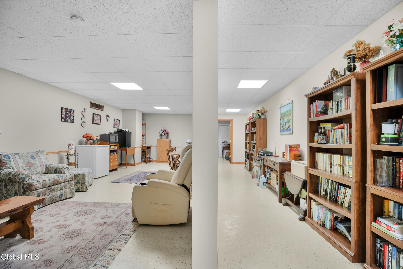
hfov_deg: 96.7
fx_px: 179
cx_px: 202
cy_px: 134
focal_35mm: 16
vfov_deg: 73.8
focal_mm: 16
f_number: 5
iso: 250
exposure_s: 1/8
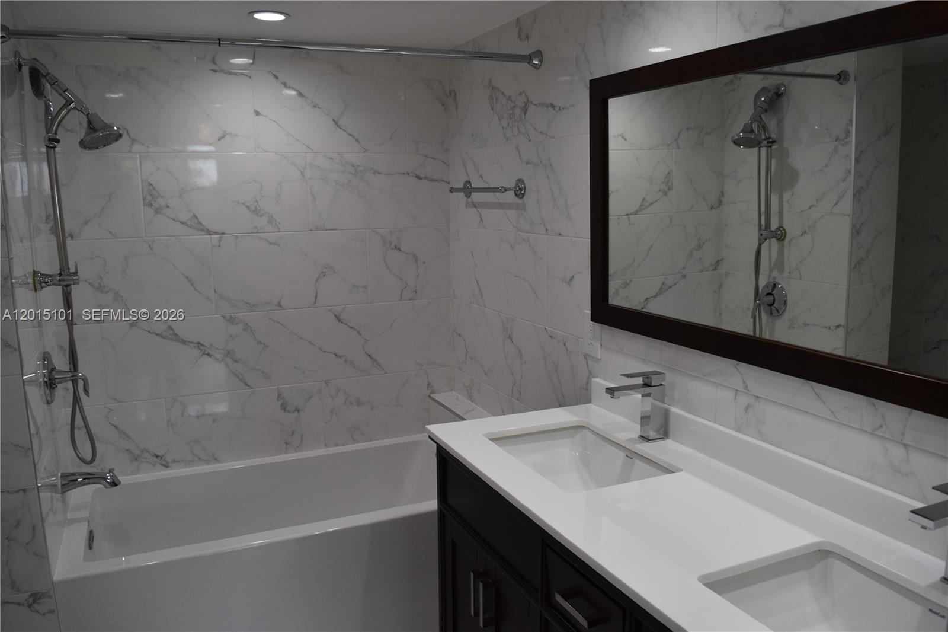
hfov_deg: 67.4
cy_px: 316
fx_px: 711
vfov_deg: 47.9
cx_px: 474
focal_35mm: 27
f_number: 5.6
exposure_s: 1/125
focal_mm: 18
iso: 400
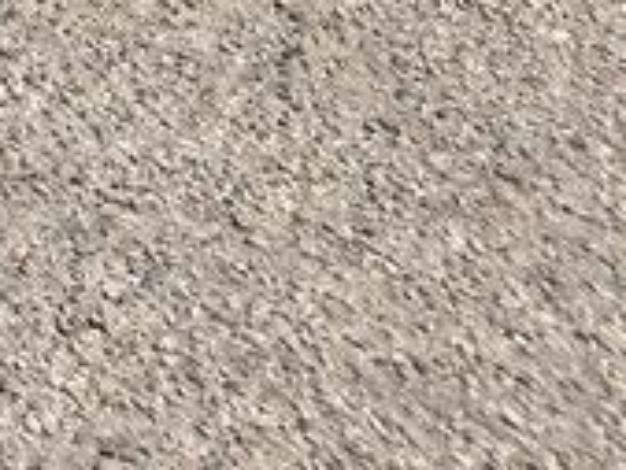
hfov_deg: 9.2
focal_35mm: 174
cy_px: -1273
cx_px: -1233
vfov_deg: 7.0
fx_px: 3149
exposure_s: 1/3427
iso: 80
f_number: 1.7
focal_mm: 6.3
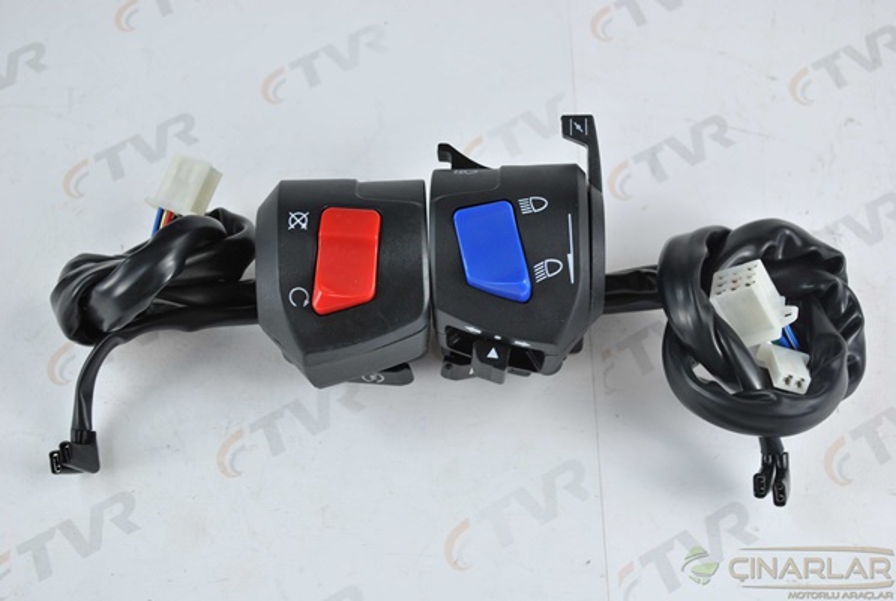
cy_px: 300
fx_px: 1496
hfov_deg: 33.4
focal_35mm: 60
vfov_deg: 22.7
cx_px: 448
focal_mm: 40
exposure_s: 1/25
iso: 200
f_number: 6.3
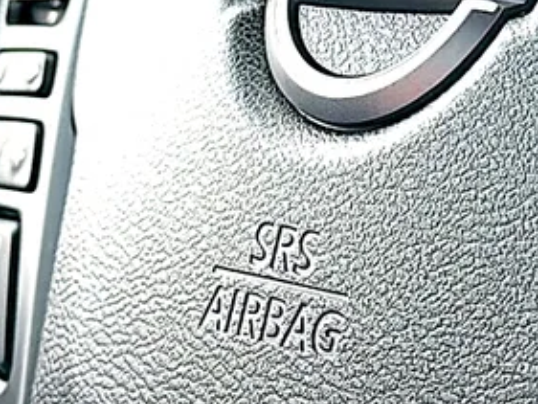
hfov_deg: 17.5
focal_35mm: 112
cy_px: -83
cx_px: 339
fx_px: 1741
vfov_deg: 12.9
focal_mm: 6.86
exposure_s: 1/445
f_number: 1.78
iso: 80
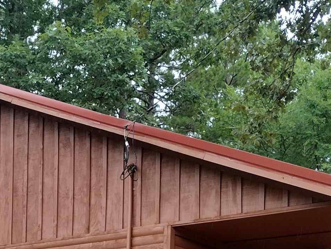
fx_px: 841
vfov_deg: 15.8
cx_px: 98
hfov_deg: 22.1
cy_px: 333
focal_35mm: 88
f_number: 1.7
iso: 100
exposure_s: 1/284
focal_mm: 4.71
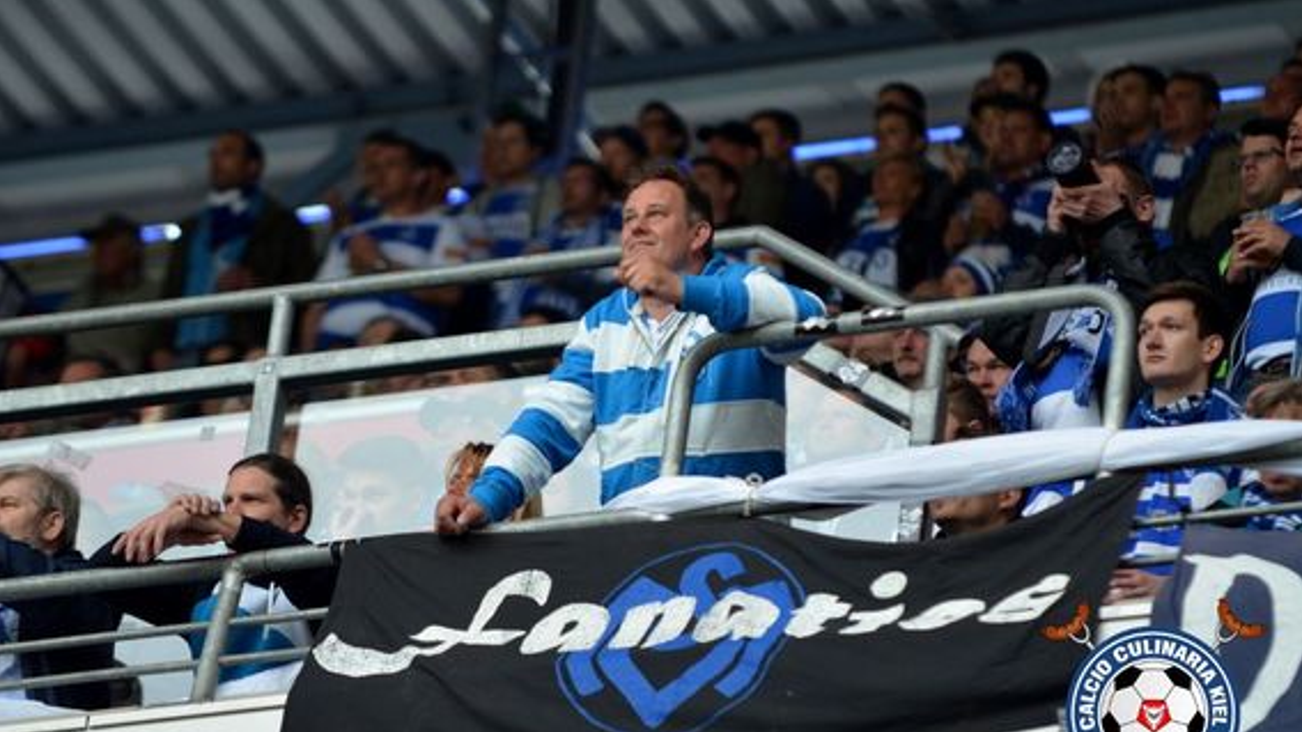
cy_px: 414
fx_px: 10876
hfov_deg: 6.9
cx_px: 652
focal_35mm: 315
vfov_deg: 3.9
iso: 800
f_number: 3.2
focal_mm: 200
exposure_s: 1/800
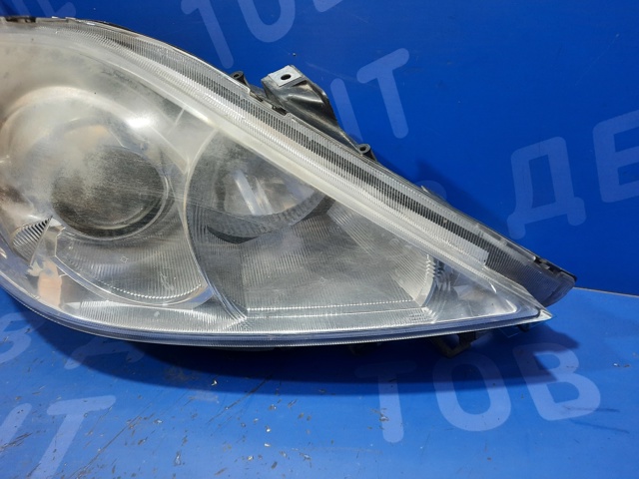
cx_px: 320
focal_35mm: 25
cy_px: 240
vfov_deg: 54.9
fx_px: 461
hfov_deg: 69.4
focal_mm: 4.6
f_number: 2
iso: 250
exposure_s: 1/33
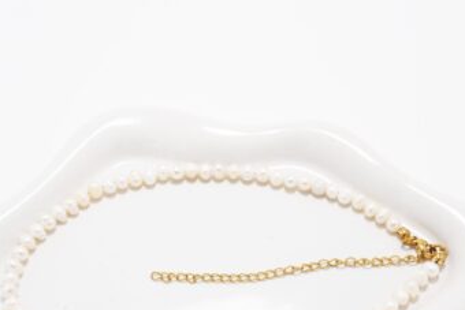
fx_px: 1072
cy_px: 269
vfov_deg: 16.3
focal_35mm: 83
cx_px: 191
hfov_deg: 24.4
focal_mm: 47
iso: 160
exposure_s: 1/50
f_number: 22
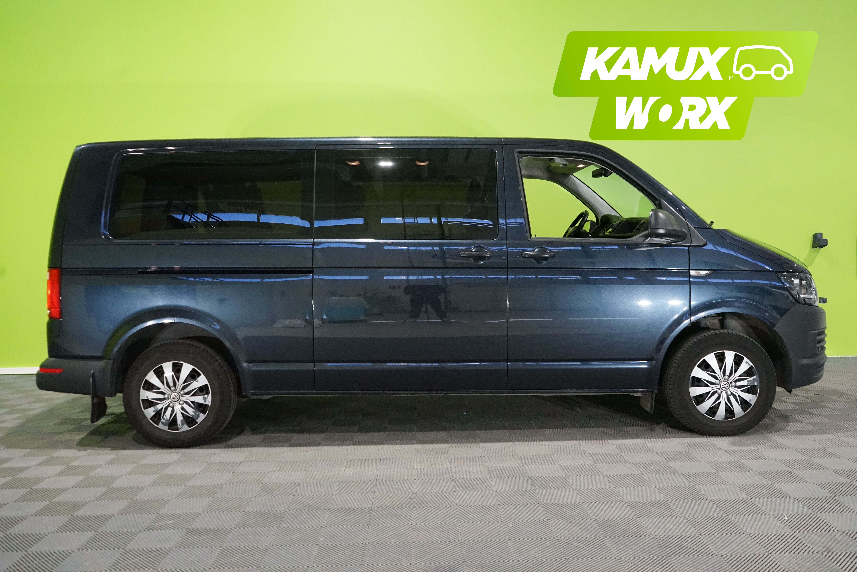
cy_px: 286
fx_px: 714
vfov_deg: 43.6
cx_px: 428
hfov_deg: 61.9
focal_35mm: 30
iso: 6400
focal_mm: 30
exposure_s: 1/125
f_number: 7.1
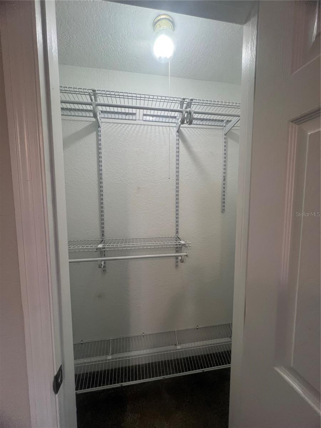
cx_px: 160
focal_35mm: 13
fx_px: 161
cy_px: 214
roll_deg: -0.8
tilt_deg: -2.7
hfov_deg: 89.9
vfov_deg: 106.2
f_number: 1.8
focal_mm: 1.57
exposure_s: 1/120
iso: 125
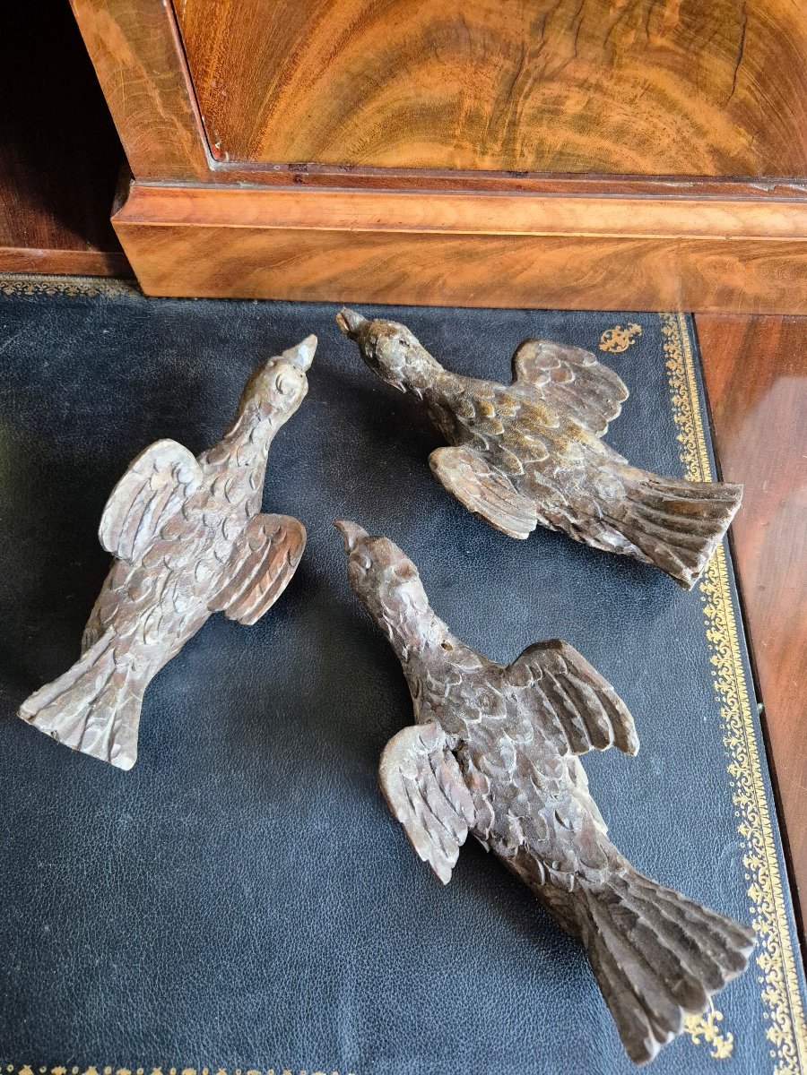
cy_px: 538
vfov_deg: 73.9
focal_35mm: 23
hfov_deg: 58.9
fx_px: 715
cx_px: 404
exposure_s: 1/100
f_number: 1.8
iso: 2000
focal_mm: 5.4
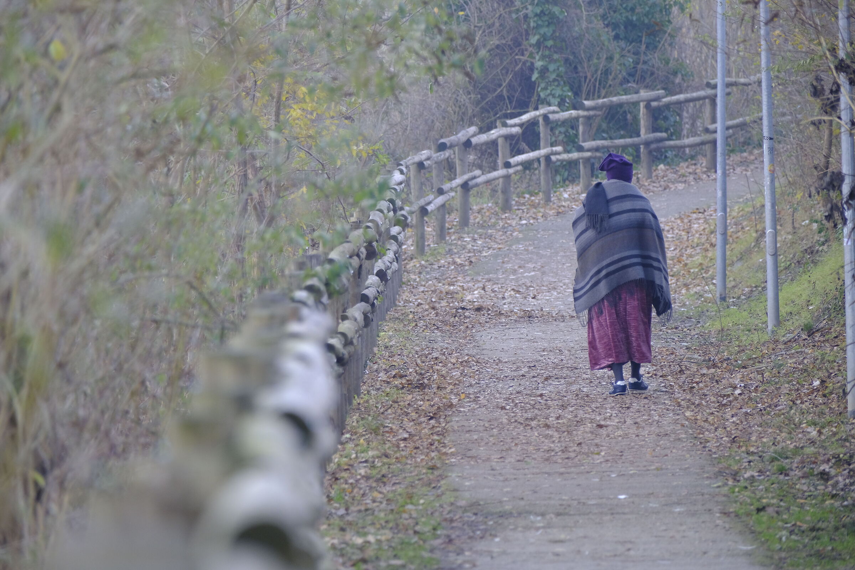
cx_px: 428
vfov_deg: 3.1
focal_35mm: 450
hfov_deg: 4.6
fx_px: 10687
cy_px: 285
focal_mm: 300
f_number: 5.6
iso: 800
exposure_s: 1/150
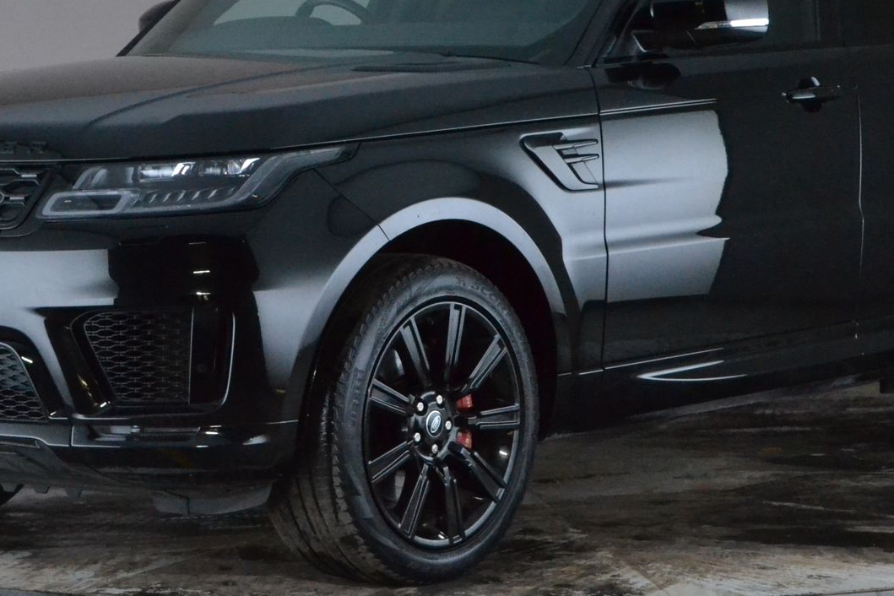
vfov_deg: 11.8
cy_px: 260
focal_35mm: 116
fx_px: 2880
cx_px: 426
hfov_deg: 17.6
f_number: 11
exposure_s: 1/50
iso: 3200
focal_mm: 40
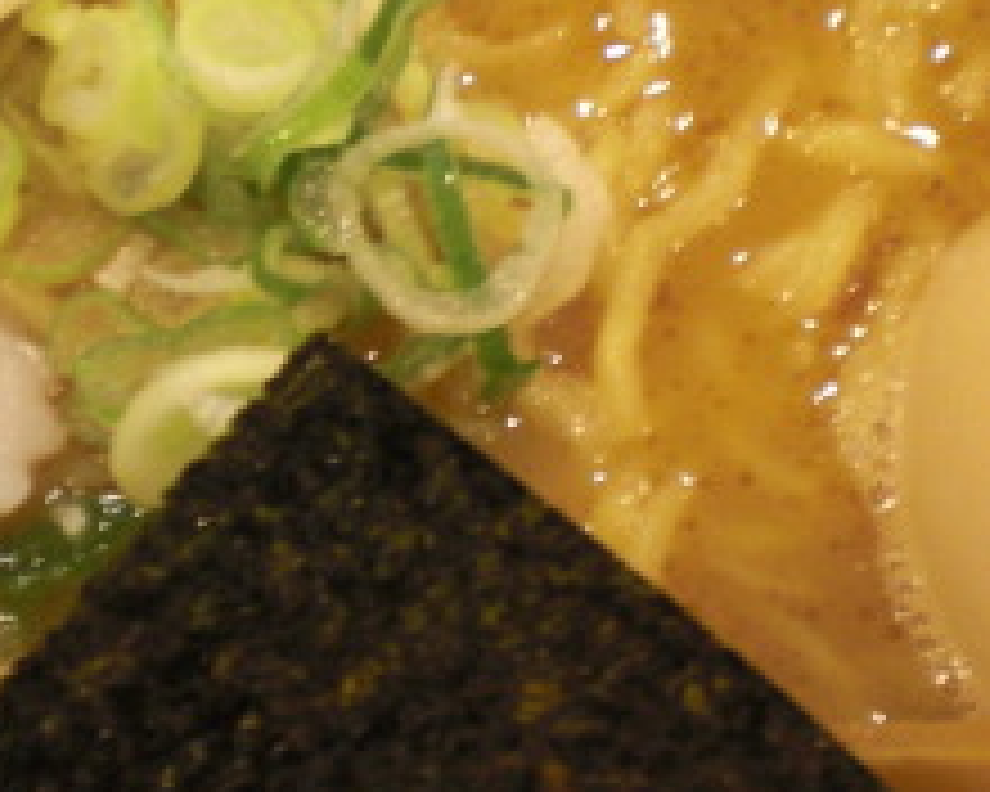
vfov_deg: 14.3
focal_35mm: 108
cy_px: 392
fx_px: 3164
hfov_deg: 17.8
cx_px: 405
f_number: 3.1
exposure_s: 1/10
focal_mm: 6.3
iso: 200
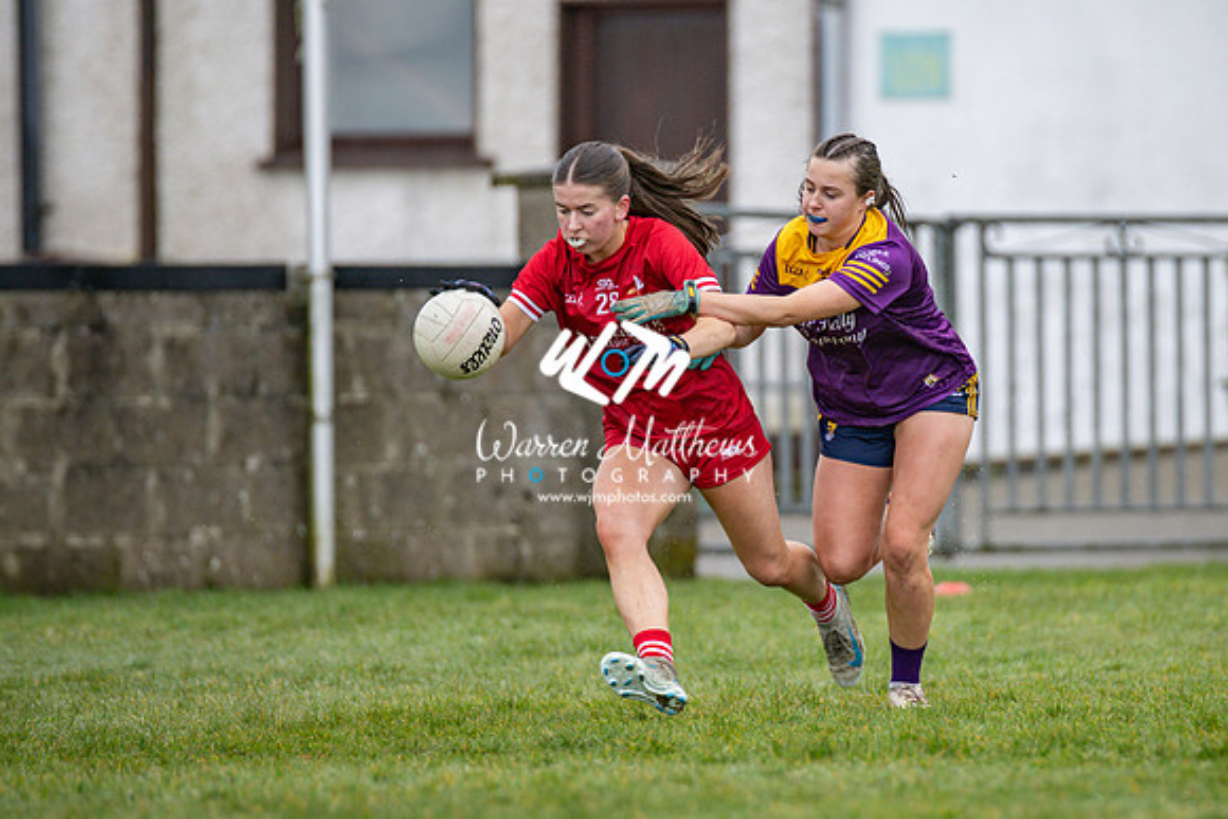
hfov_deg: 4.7
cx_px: 818
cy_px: 415
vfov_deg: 3.1
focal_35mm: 437
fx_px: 14918
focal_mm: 300
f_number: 2.8
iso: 320
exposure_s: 1/1000
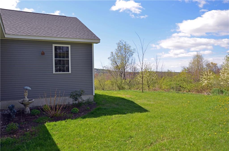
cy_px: 76
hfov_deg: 67.5
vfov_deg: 47.7
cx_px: 114
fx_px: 171
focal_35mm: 27
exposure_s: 1/250
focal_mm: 18
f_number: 5.6
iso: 100
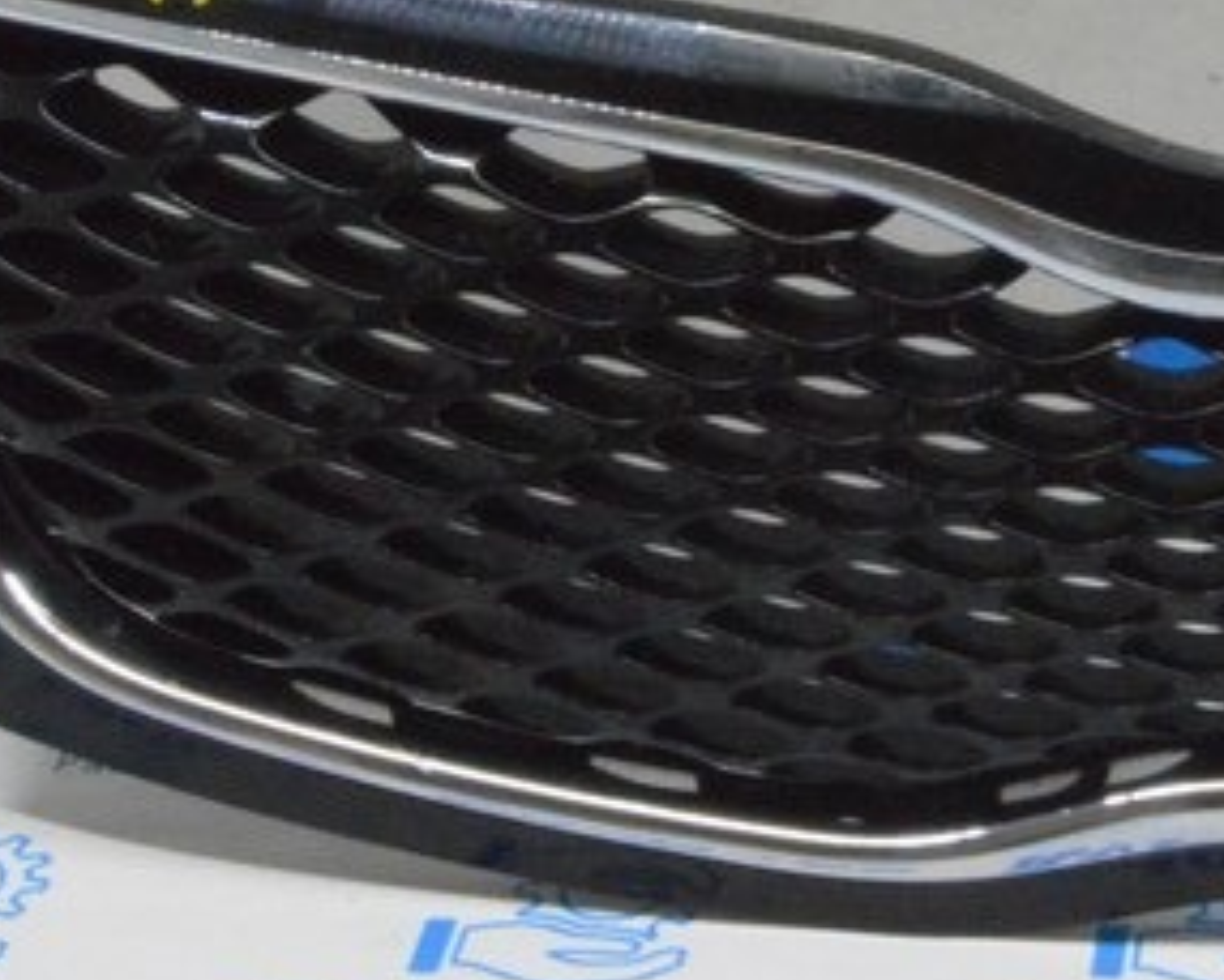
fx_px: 4385
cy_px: -267
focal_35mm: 121
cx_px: 1583
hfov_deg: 15.2
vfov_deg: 12.4
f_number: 20
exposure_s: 1/20
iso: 6400
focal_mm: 24
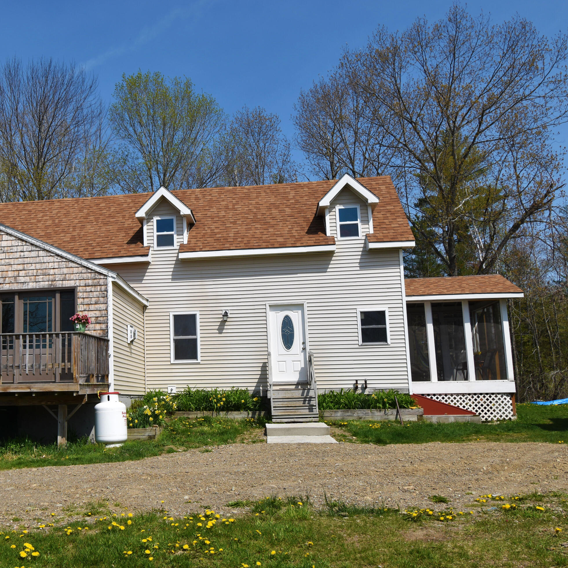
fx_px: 724
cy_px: 289
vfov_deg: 42.8
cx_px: 152
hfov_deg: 41.7
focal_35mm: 39
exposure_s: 1/400
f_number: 8
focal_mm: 20
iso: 100
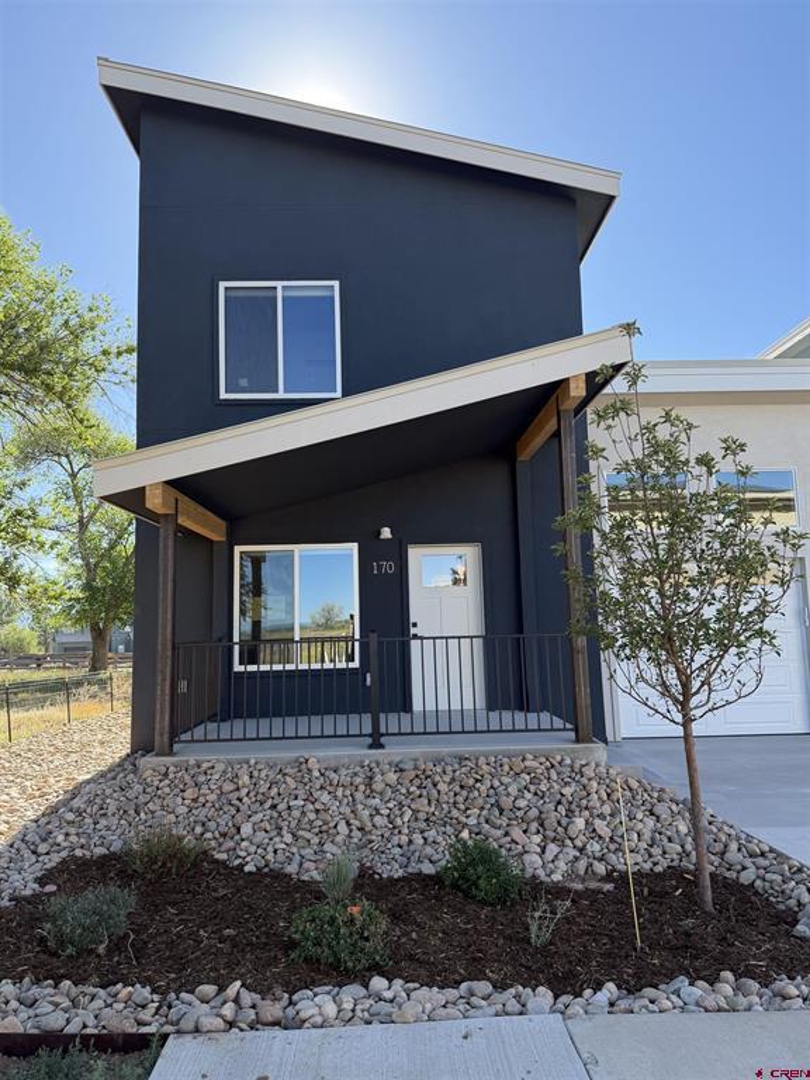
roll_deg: +1.7
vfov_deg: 71.6
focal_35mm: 24
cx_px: 405
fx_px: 749
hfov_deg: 56.8
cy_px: 540
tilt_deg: +7.3
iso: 100
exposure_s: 1/1271
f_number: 1.78
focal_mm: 6.76
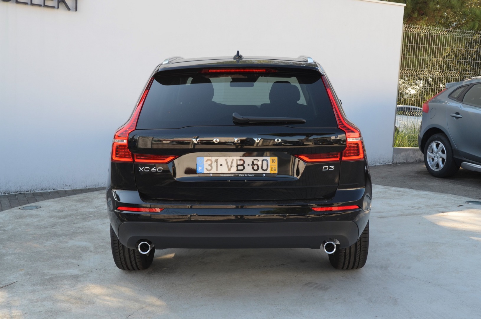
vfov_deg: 28.0
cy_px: 160
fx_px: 640
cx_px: 240
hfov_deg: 41.2
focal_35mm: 48
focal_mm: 32
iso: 200
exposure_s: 1/160
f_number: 6.3
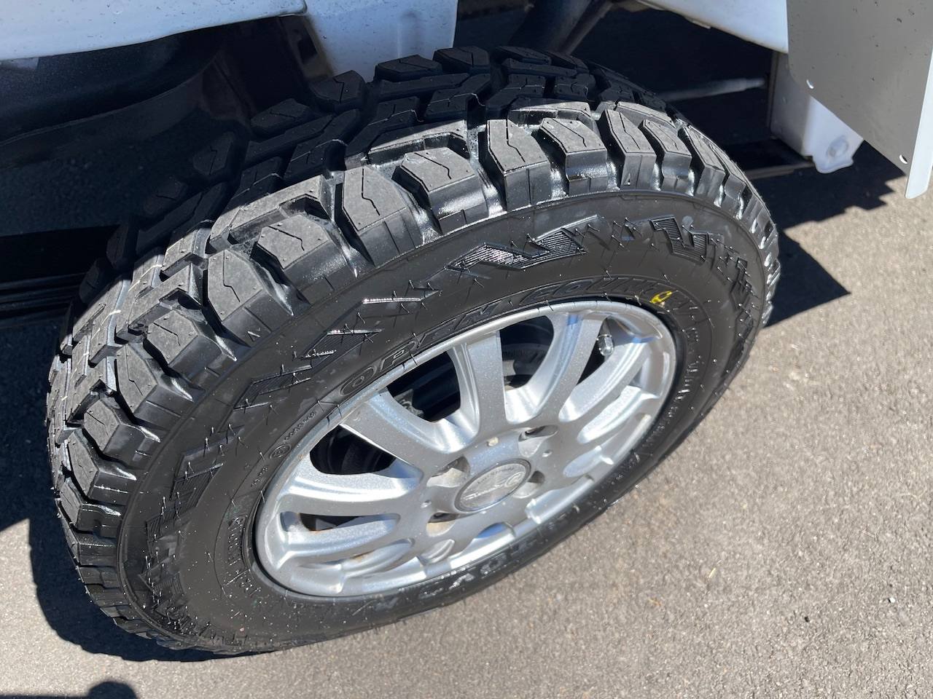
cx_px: 466
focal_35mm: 25
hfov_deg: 69.4
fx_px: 674
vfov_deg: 54.9
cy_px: 350
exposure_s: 1/1456
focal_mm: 5.1
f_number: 1.6
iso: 32
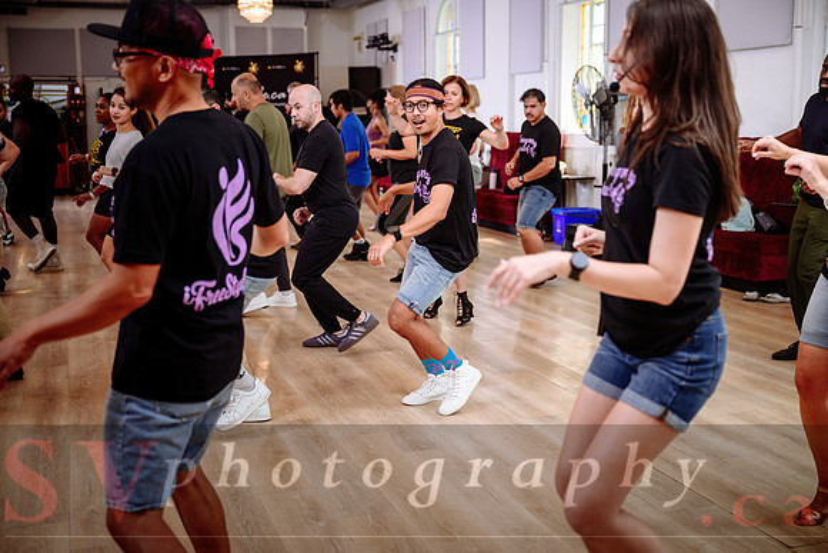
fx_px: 989
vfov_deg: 31.2
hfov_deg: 45.4
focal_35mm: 43
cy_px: 276
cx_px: 414
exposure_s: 1/250
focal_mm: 43
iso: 1000
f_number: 2.8
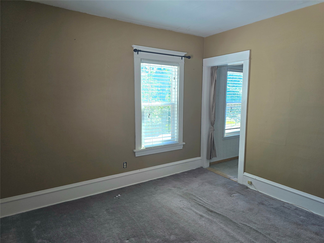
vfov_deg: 58.9
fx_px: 215
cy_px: 122
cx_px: 162
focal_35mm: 23
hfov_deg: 73.9
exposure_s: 1/120
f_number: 1.7
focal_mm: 6.3
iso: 80
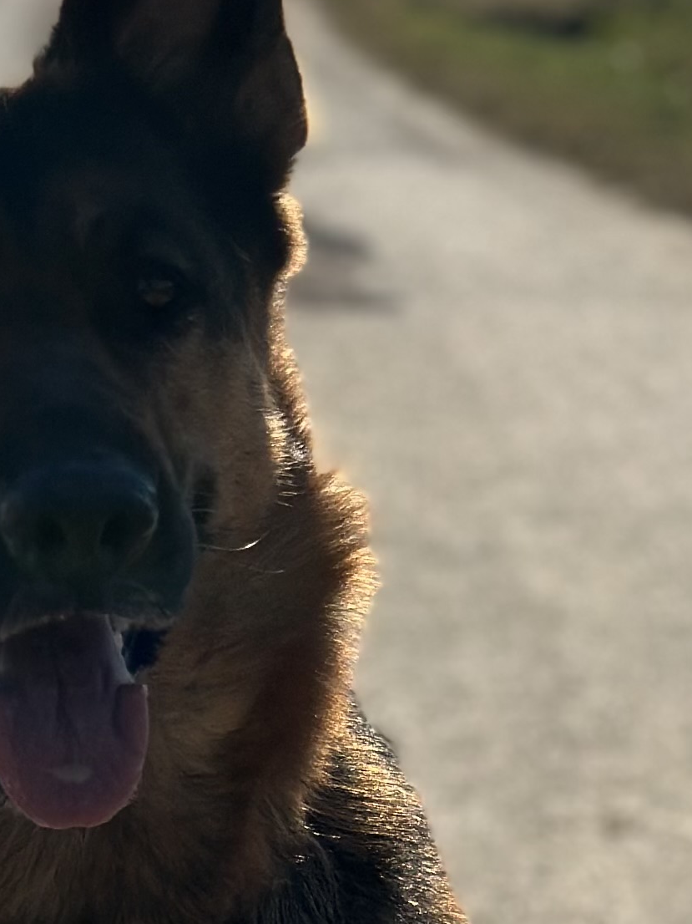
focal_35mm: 175
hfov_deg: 8.5
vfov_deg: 11.3
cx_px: 239
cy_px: 353
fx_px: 4666
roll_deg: -1.8
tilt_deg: -9.4
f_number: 1.78
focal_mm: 6.86
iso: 100
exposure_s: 1/18868
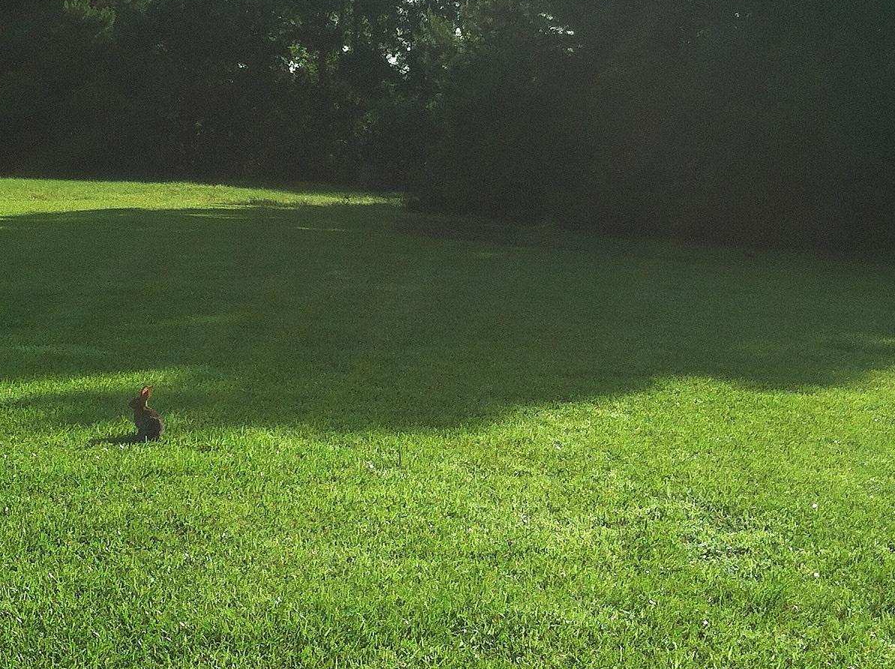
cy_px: 188
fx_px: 1962
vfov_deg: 19.2
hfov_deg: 25.6
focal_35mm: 76
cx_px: 360
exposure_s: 1/938
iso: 80
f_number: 2.8
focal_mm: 3.85
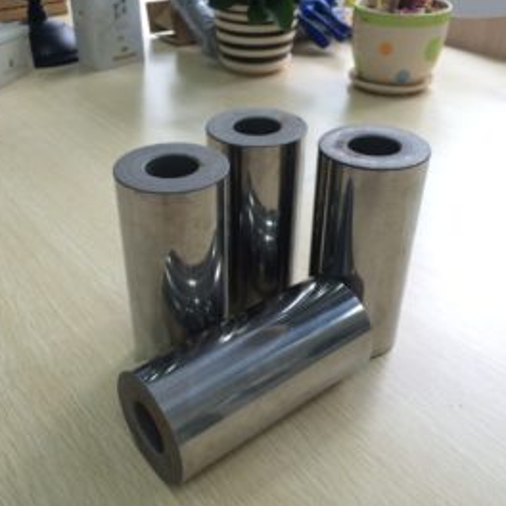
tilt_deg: -34.1
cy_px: 249
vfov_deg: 47.2
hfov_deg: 47.1
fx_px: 579
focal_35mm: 35
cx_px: 224
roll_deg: +0.3
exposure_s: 1/33
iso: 100
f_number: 2.2
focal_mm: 4.15
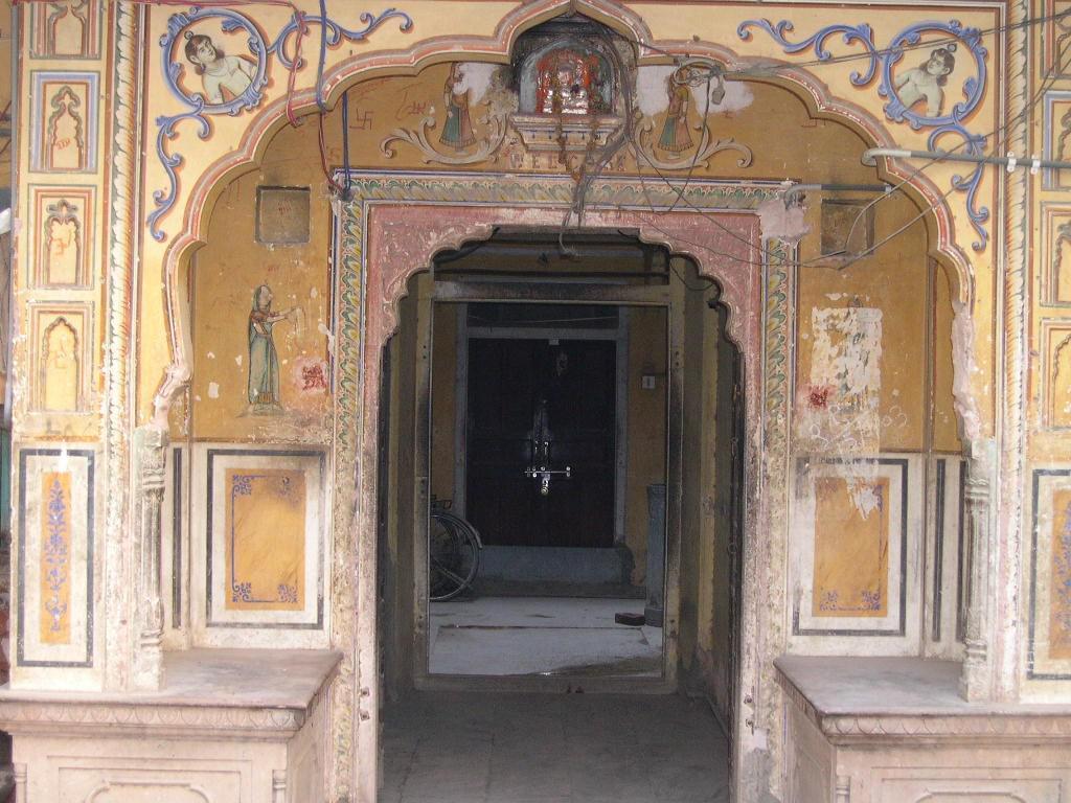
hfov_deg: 33.8
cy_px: 402
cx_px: 536
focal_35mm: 57
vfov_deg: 25.7
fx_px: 1764
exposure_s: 1/60
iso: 336
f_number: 3.4
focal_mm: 12.2
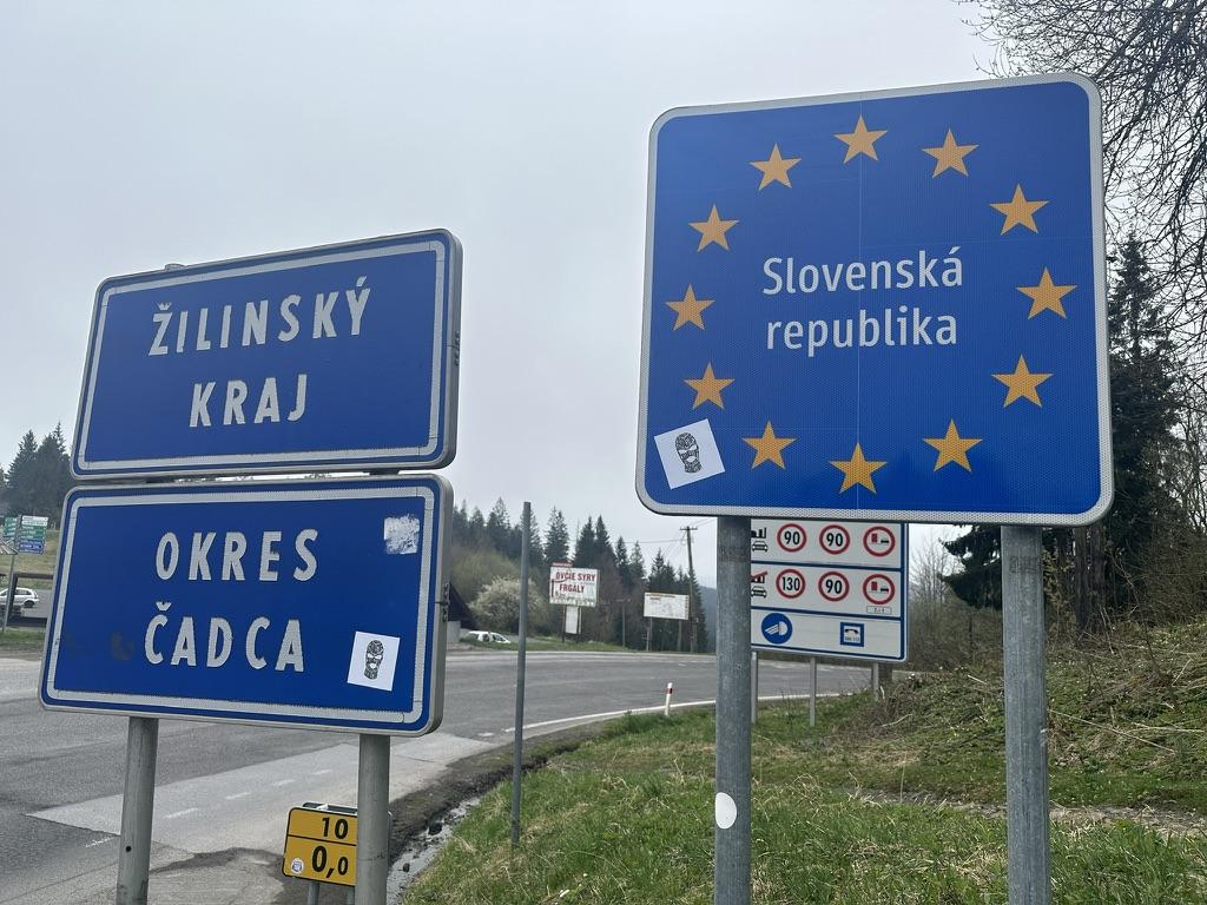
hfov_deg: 71.6
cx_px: 604
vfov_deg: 56.8
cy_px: 452
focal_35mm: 24
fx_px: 837
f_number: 1.78
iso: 80
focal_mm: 6.86
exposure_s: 1/1541
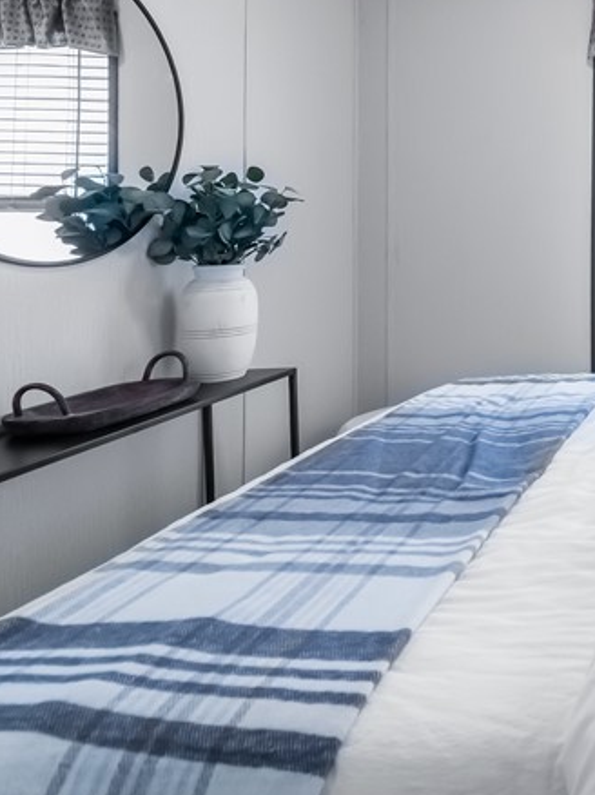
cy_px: 227
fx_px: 711
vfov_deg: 56.3
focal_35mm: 31
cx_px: 773
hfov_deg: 33.3
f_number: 6.3
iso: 3200
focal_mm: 13
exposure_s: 1/320
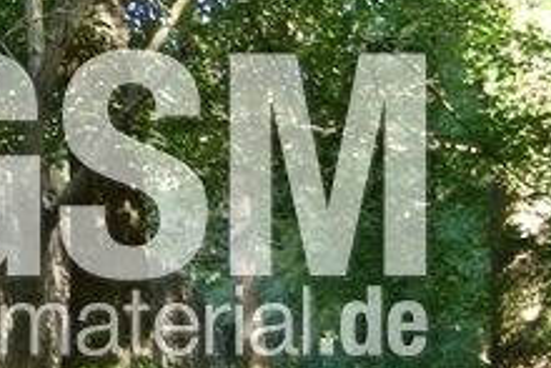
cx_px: 0
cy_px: 210
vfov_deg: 14.9
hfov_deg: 21.4
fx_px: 1409
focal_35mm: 92
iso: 64
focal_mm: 6.4
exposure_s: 1/30.9
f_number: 3.5
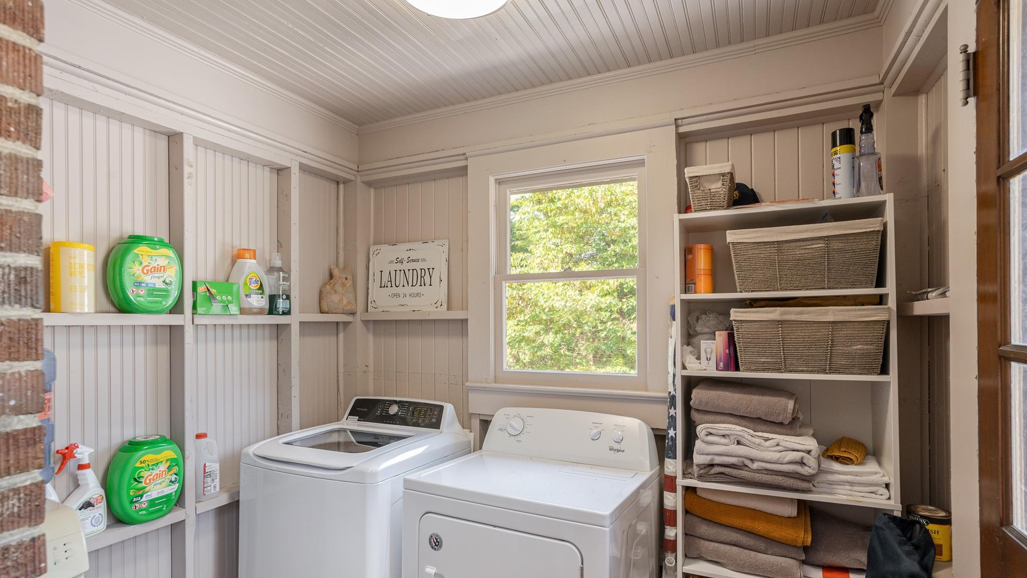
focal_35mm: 18
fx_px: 490
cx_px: 514
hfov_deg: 92.7
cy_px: 333
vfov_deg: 60.7
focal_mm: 17
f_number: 8
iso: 320
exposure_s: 1/30
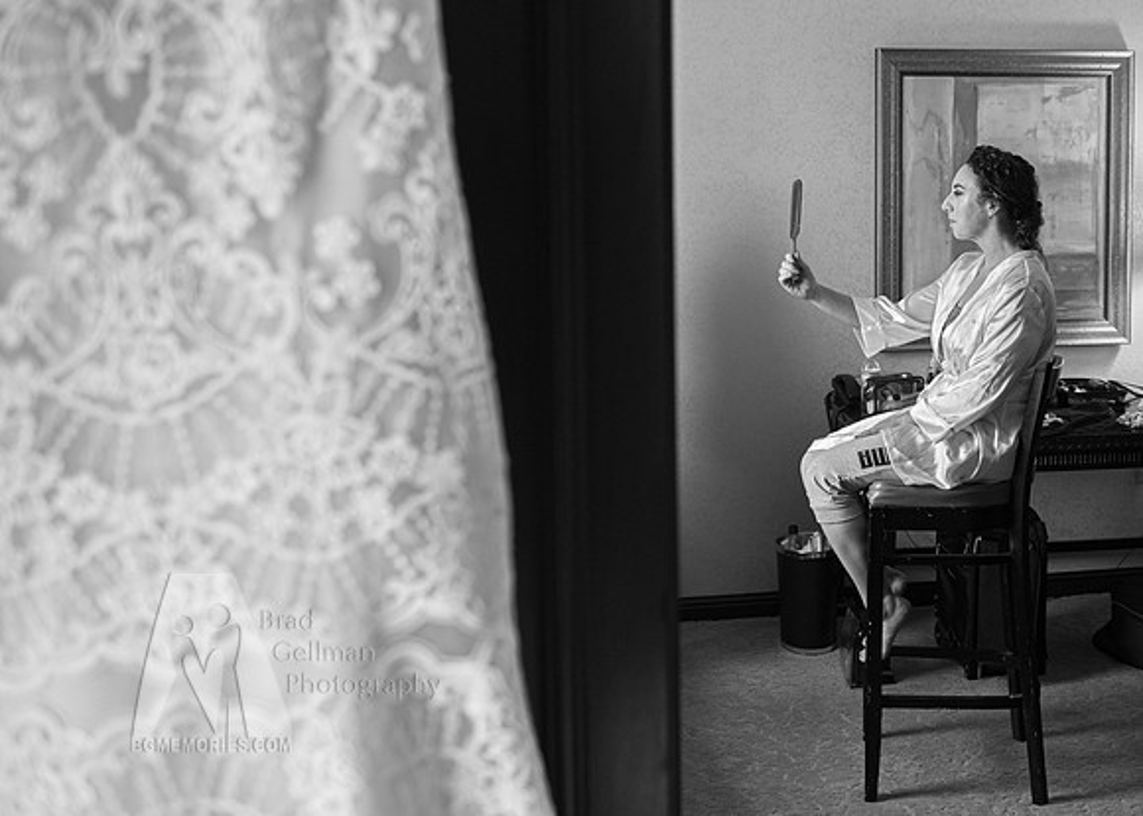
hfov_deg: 42.1
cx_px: 800
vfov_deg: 31.2
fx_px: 1454
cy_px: 301
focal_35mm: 45
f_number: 3.2
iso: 800
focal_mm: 28
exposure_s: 1/200
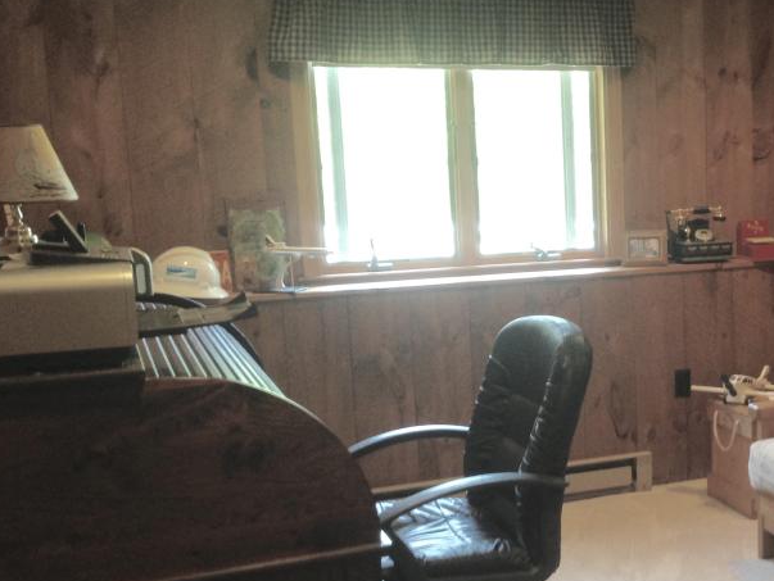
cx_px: 646
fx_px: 1253
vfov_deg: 26.1
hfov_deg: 33.1
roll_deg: -0.9
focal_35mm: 56
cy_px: 333
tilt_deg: -7.5
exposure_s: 1/20
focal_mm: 4.12
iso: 100
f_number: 2.4
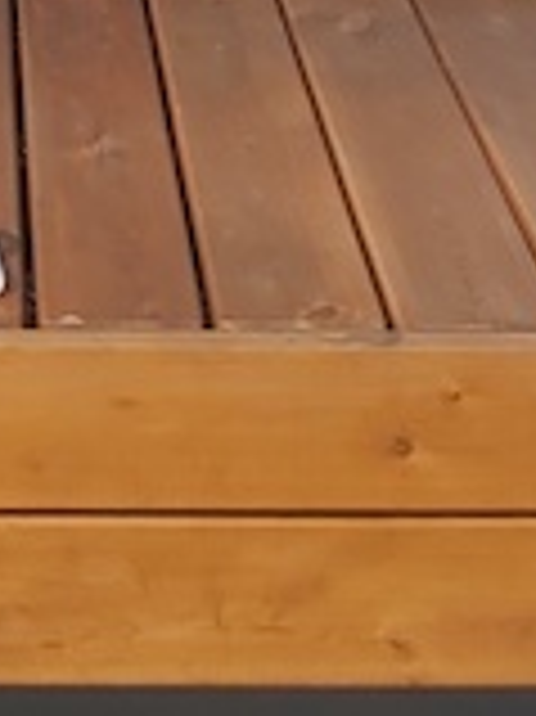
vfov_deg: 13.1
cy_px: -856
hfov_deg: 11.9
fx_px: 2543
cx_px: -29
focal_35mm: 123
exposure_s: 1/2793
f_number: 1.7
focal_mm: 3.92
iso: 64
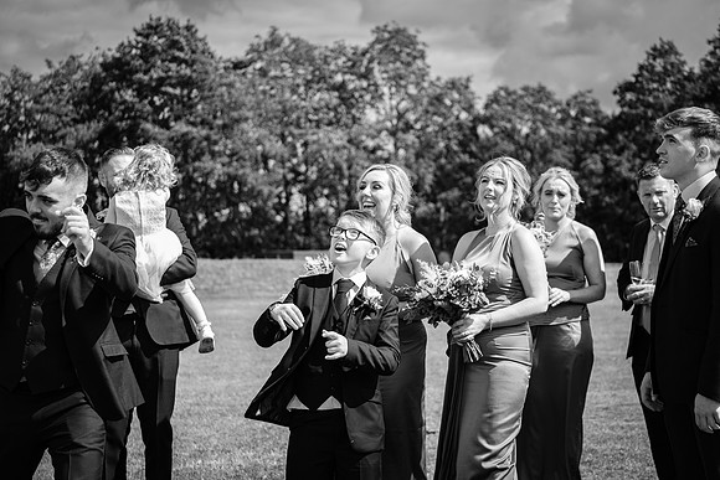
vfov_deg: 18.2
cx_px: 360
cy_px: 240
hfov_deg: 27.0
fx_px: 1502
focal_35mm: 75
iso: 160
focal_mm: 50
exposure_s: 1/1000
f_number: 2.8
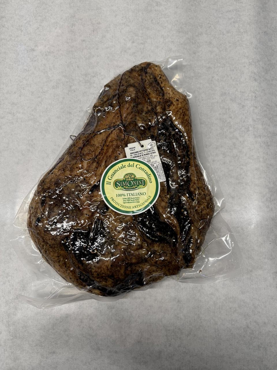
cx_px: 138
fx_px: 256
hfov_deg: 56.8
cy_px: 185
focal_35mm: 24
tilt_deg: -79.3
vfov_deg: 71.6
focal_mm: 6.76
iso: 64
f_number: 1.78
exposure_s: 1/101
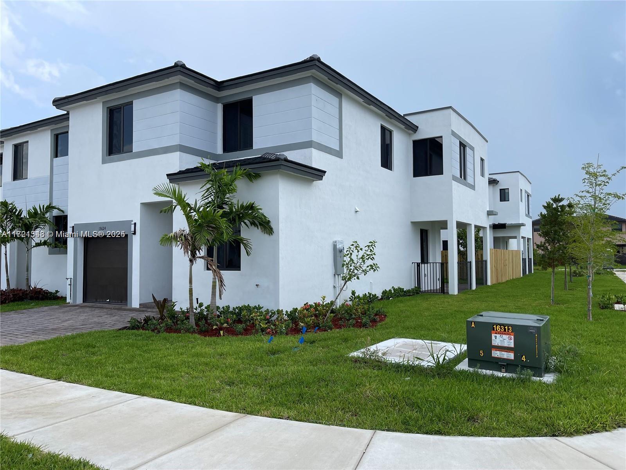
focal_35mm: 26
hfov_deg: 67.3
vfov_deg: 53.1
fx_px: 470
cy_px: 235
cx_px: 313
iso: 32
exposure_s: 1/2203
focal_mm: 5.1
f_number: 1.6
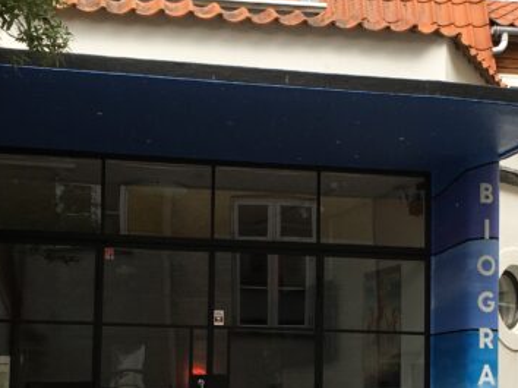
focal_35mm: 84
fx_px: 1256
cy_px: 348
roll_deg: -0.3
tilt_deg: +4.2
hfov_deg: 23.2
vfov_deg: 17.3
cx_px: 337
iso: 25
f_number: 2.2
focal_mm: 4.15
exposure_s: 1/329
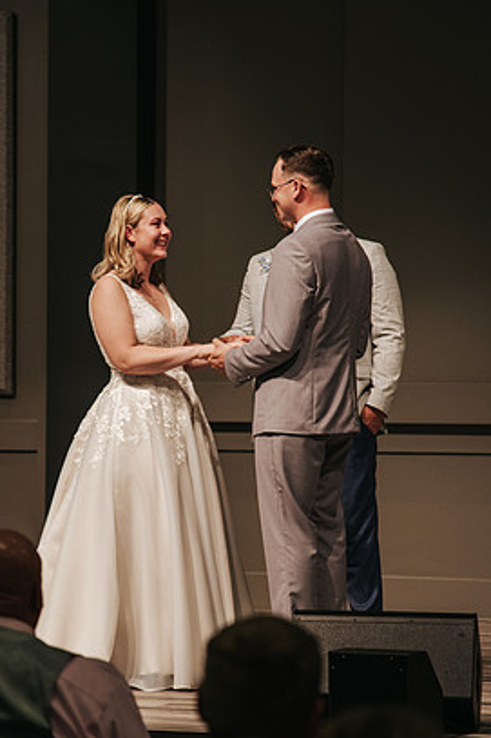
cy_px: 343
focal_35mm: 199
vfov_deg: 10.3
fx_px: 4074
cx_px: 173
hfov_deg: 6.9
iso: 1000
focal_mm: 120
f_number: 4
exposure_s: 1/200
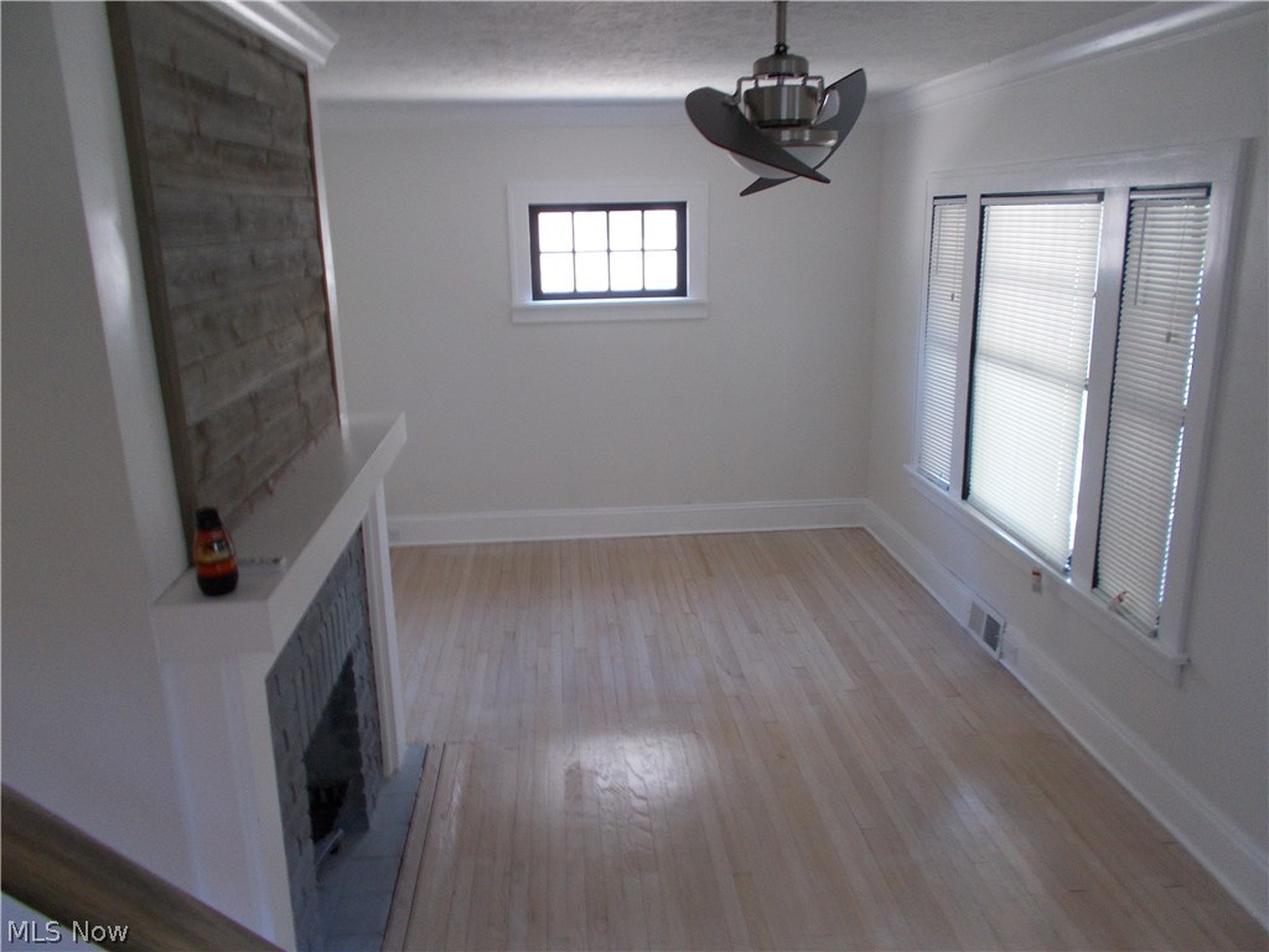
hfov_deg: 67.3
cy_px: 476
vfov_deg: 53.1
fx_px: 953
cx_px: 634
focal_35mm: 26
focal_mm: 4.6
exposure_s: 1/25
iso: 160
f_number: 3.2
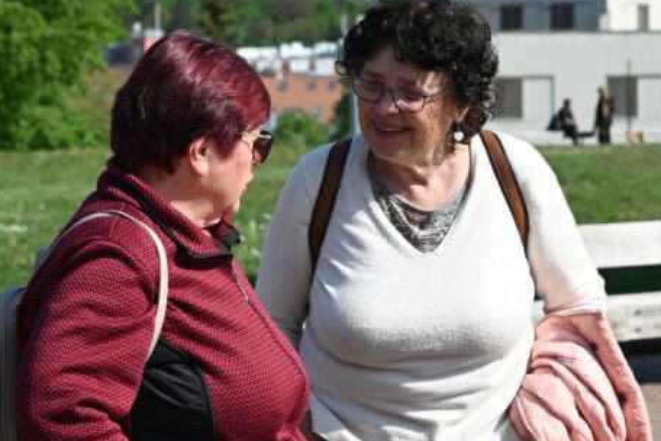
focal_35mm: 179
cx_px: 352
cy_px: 317
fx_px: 3286
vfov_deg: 7.7
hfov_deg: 11.5
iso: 100
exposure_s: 1/320
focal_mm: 68
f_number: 6.3
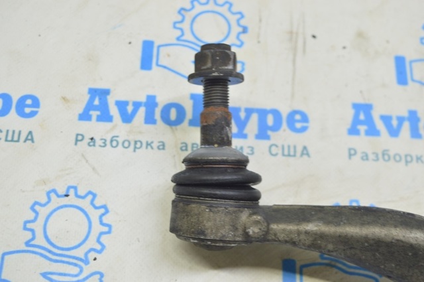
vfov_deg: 25.7
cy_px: 141
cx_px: 212
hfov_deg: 37.9
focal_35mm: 52
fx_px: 618
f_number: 5.6
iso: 400
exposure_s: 1/20
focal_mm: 35
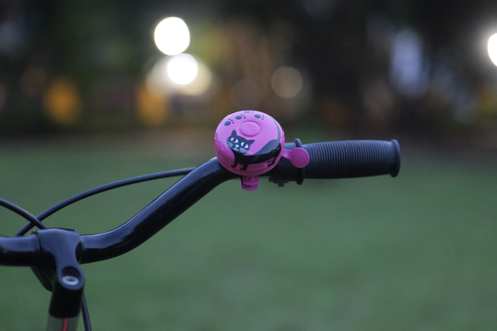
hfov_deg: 39.6
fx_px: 690
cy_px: 166
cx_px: 248
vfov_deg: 27.0
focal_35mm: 50
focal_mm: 50
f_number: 2
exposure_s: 1/125
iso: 12800
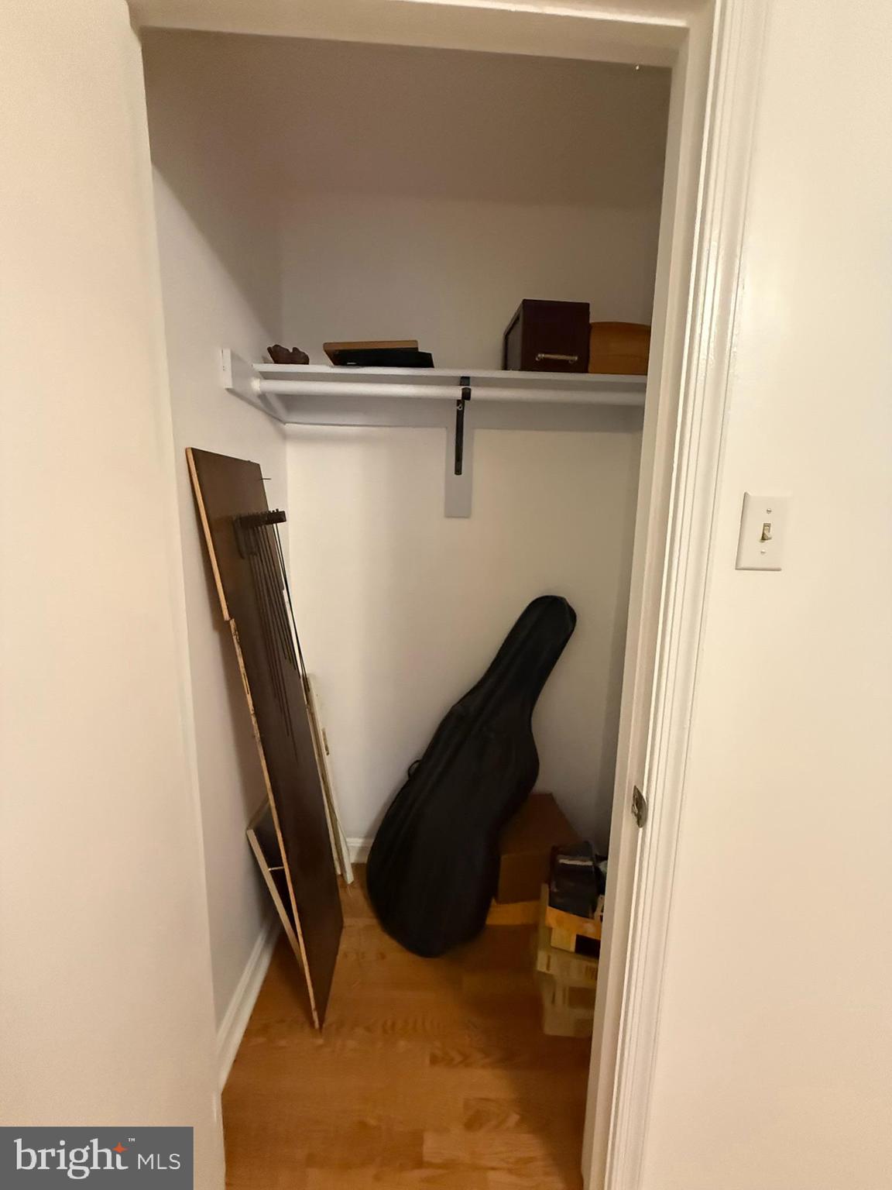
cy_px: 595
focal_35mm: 14
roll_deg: -0.7
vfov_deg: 102.1
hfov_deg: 85.7
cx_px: 446
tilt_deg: -10.0
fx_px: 481
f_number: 2.2
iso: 1250
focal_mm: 2.22
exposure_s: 1/60
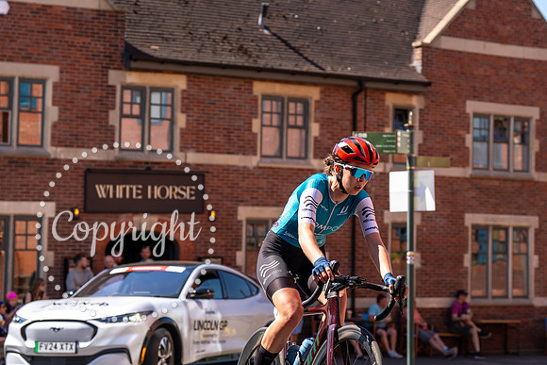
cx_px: 340
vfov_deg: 15.1
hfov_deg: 22.4
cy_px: 139
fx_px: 1377
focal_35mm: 91
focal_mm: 72
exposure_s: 1/1250
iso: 100
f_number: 4
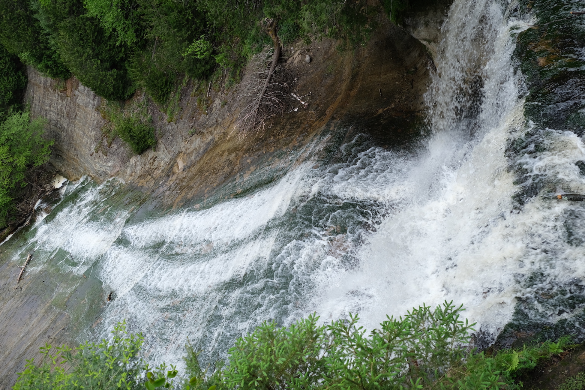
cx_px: 292
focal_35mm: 27
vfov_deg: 47.9
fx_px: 439
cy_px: 195
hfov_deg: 67.4
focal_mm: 18
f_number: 5.6
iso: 160
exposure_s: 1/160
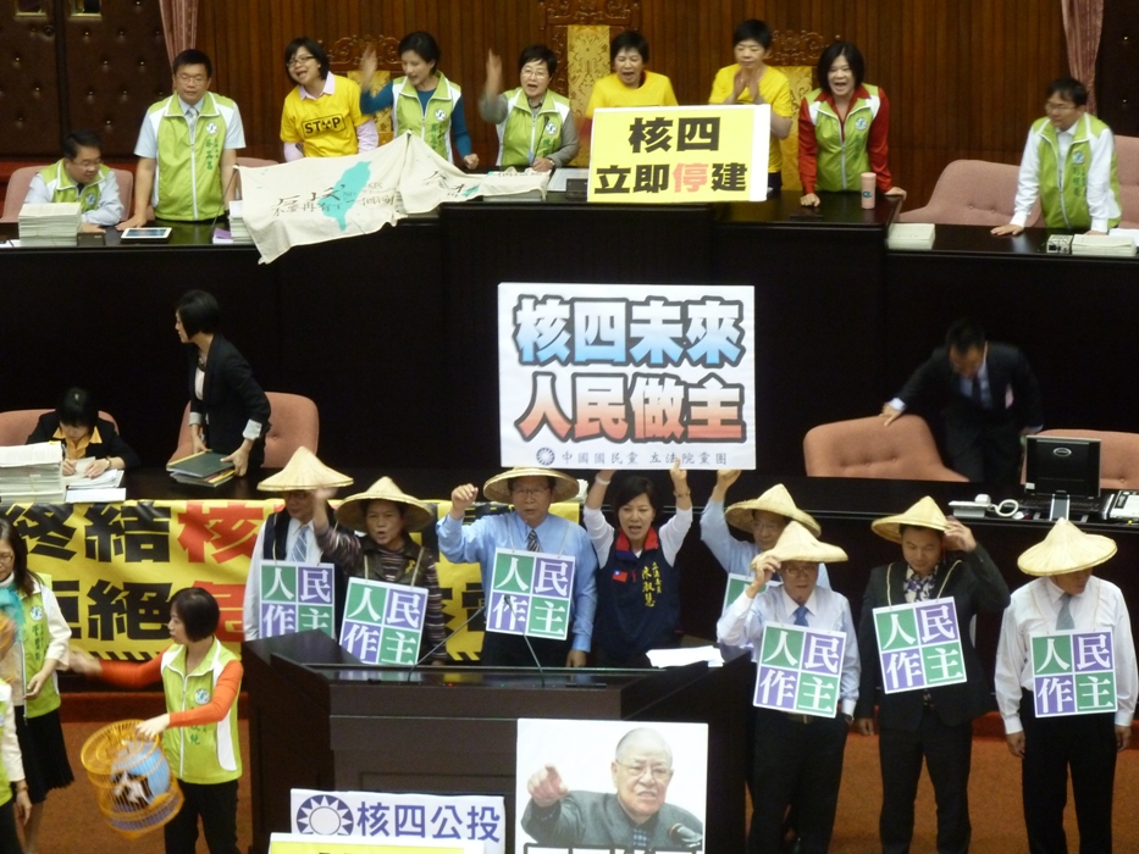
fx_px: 4508
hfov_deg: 14.4
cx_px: 570
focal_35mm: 137
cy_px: 427
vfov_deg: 10.8
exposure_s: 1/13
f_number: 4.5
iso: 400
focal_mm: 22.5
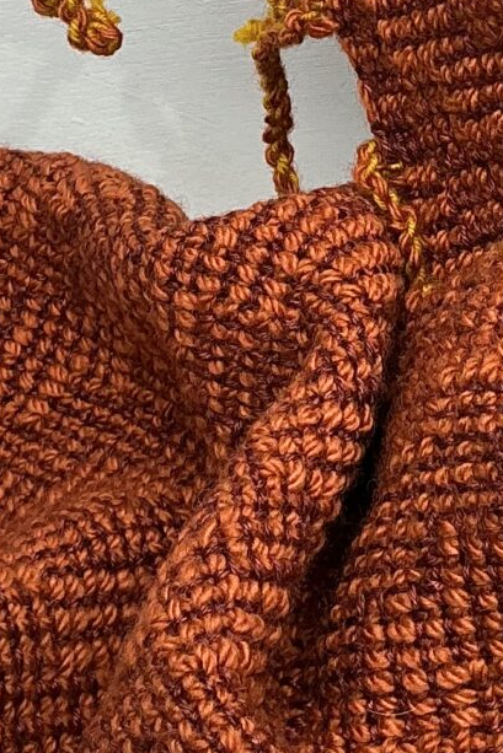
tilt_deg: -32.2
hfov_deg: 10.8
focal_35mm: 126
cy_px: 25
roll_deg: +3.1
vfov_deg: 16.0
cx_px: 476
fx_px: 2639
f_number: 1.8
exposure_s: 1/428
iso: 25
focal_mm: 3
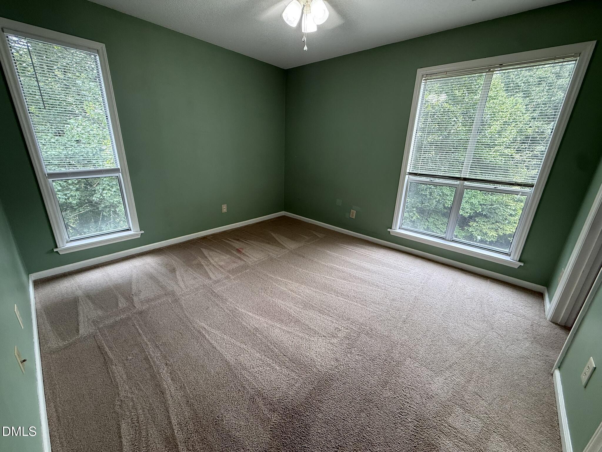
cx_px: 301
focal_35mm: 14
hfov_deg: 102.1
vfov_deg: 85.7
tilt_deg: -18.1
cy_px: 226
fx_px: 243
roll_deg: -1.6
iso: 160
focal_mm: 2.22
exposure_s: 1/120
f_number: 2.2
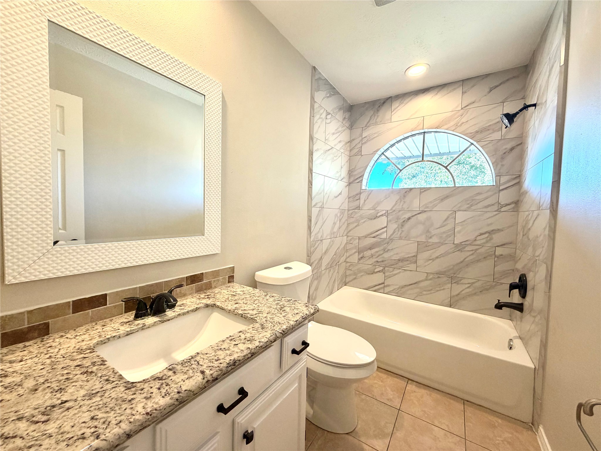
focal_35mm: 14
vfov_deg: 85.7
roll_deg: -1.1
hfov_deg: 102.1
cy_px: 226
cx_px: 300
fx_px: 243
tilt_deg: -3.1
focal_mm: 2.22
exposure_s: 1/120
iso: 200
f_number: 2.2
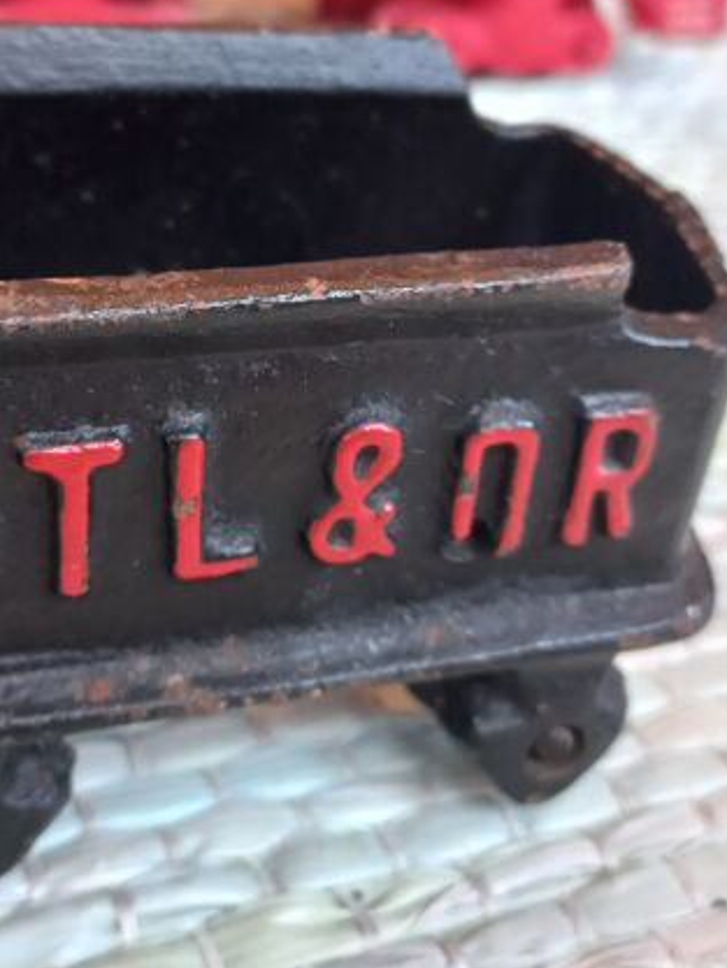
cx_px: 286
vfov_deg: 39.4
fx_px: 1343
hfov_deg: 30.2
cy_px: 374
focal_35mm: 48
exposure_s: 1/33
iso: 320
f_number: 1.8
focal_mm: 4.6
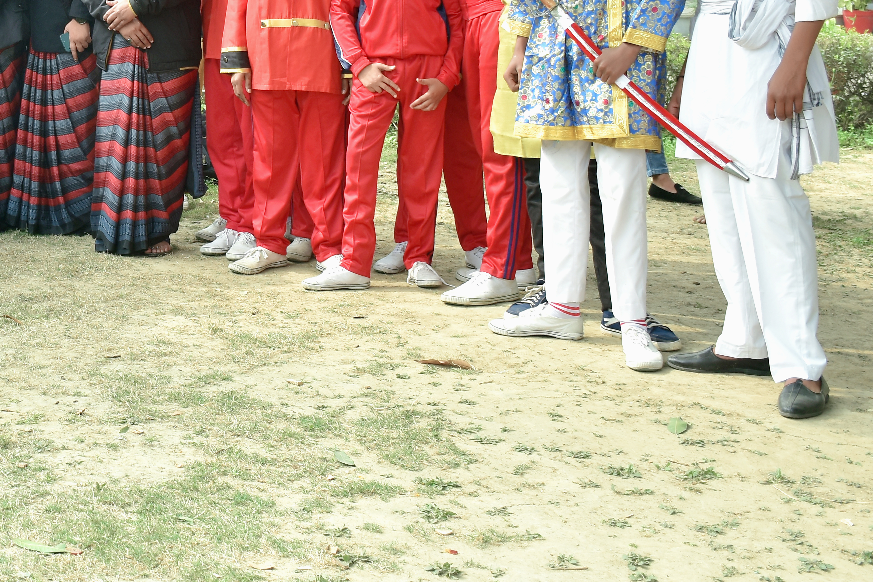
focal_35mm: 69
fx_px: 1673
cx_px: 23
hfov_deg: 27.7
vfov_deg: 19.3
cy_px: 34
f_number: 5
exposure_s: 1/125
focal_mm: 22
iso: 125
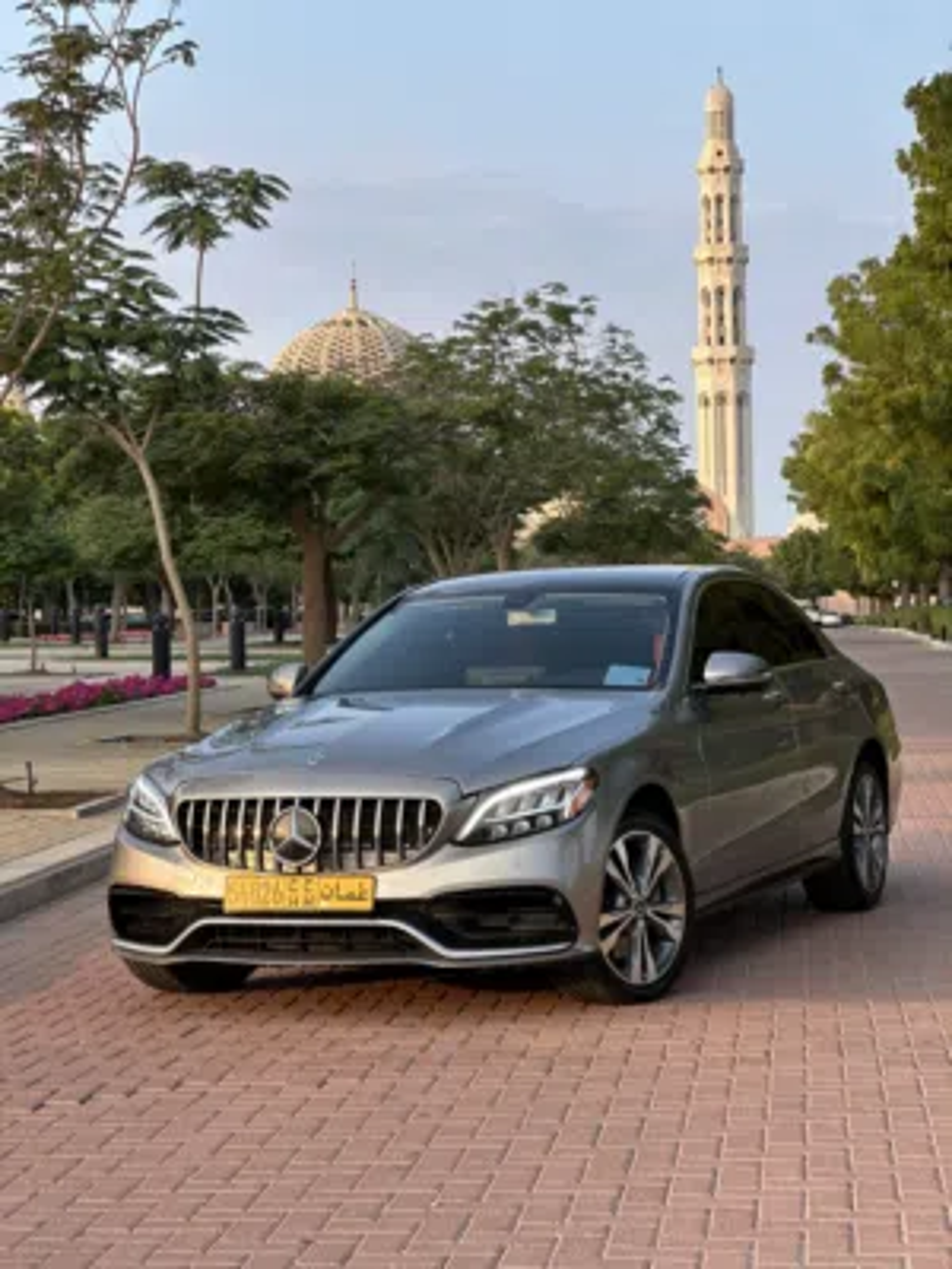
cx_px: 476
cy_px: 634
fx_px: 2824
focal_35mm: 77
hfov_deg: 19.1
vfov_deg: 25.3
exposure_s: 1/121
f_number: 2.8
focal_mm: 9
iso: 25
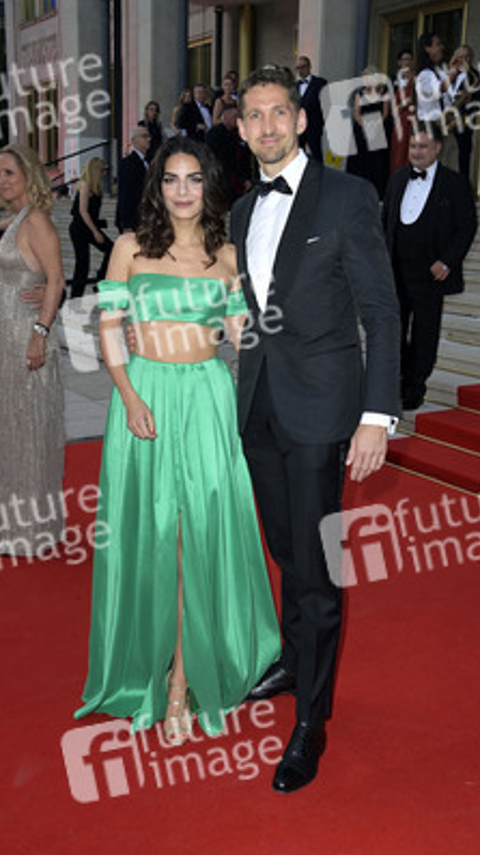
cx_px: 235
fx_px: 861
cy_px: 429
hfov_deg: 31.2
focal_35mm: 38
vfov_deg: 52.8
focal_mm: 36
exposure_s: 1/250
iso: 1000
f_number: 5.6
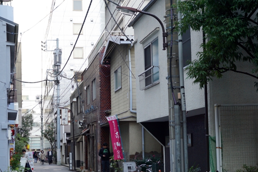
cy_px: 117
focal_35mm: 69
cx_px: 88
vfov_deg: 19.7
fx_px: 494
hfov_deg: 29.1
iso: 100
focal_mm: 30
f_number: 4
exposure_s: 1/60
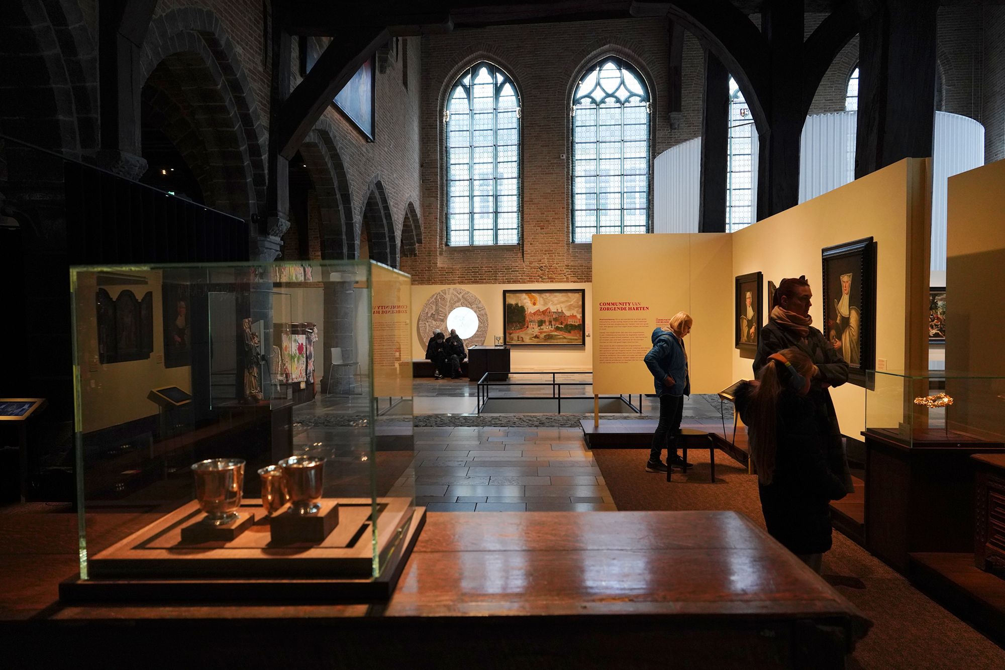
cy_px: 335
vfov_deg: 53.1
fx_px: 670
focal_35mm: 24
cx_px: 502
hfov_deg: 73.7
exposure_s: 1/80
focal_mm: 24
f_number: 5
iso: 3200
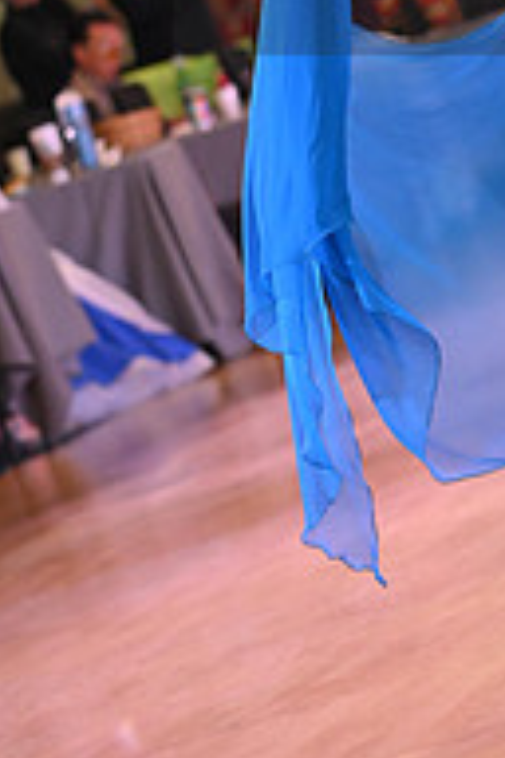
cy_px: -75
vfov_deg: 6.5
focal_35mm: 318
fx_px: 6691
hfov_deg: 4.3
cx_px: 720
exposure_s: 1/200
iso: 1600
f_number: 4.5
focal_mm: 105
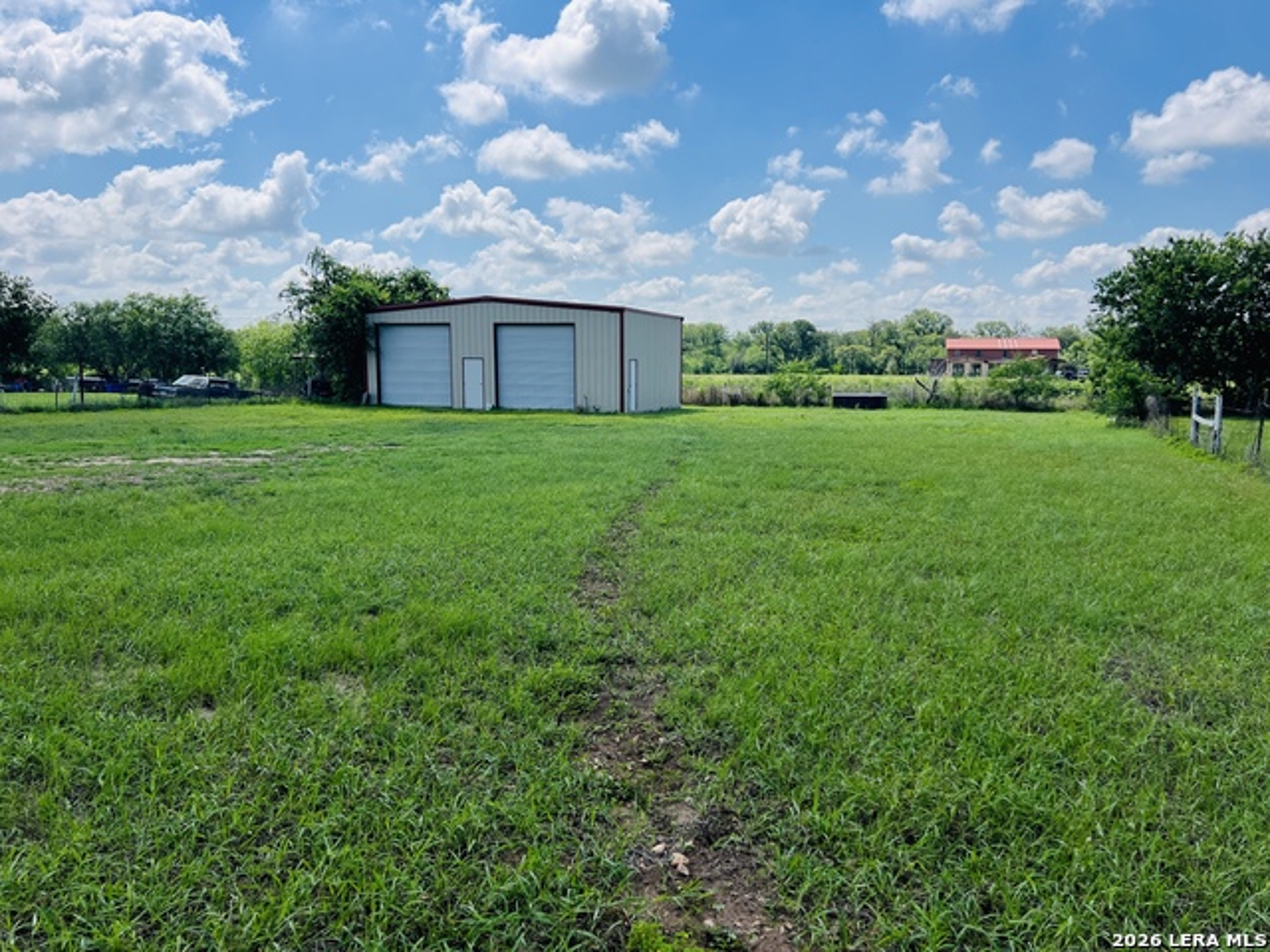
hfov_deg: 67.3
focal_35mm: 26
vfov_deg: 53.1
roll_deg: -0.7
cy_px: 476
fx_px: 954
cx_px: 635
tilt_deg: -7.7
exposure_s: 1/5882
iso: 50
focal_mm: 5.7
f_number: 1.5
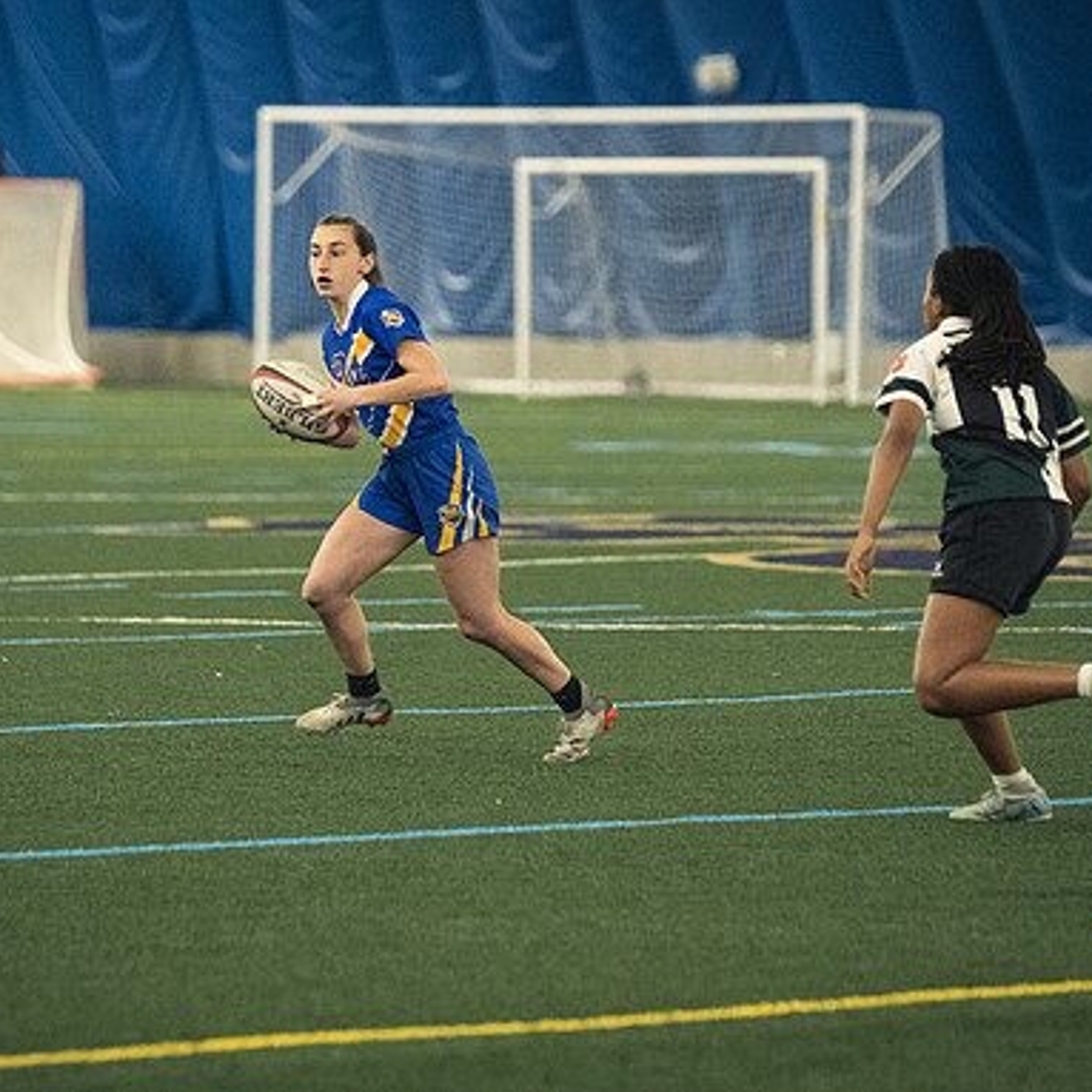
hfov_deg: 5.3
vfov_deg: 5.3
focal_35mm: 328
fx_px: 11706
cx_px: 456
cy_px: 545
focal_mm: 170
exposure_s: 1/500
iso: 8000
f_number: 2.8
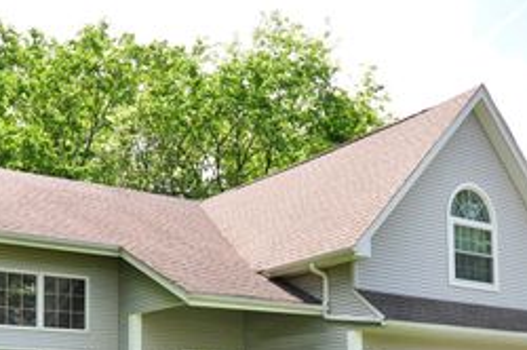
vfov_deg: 29.9
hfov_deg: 45.7
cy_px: 342
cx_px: 173
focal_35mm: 42
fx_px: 614
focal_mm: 14
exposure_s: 1/400
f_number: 5.6
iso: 320
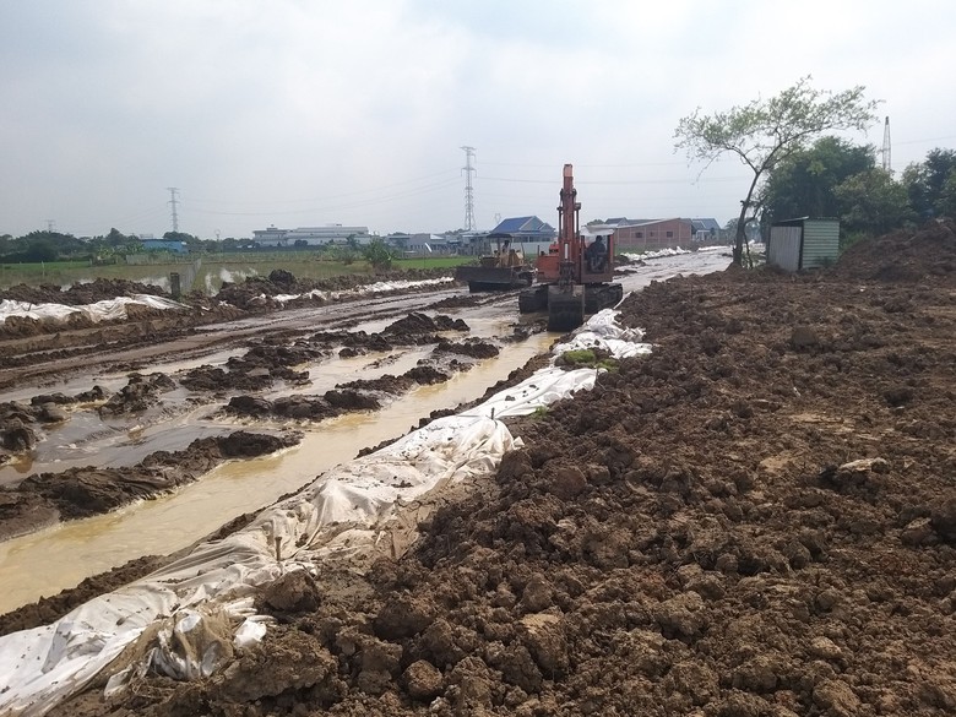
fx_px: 746
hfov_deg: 65.3
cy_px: 358
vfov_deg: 51.4
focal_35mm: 27
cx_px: 478
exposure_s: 1/4665
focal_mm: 3.93
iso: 50
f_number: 1.7
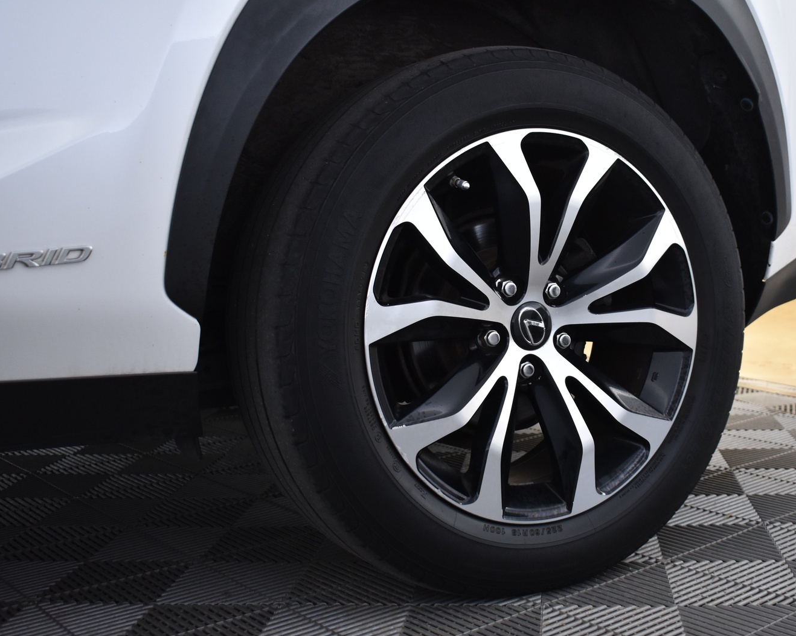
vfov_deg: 33.4
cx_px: 478
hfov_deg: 41.0
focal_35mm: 45
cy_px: 315
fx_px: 1060
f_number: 4
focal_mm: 26
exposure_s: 1/40
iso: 1000
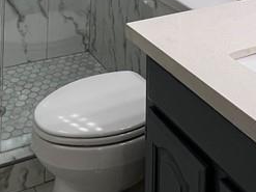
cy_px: -126
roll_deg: -2.7
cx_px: 132
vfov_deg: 21.0
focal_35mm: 54
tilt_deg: -3.7
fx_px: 399
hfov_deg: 35.6
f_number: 1.8
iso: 80
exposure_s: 1/122
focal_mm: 1.57
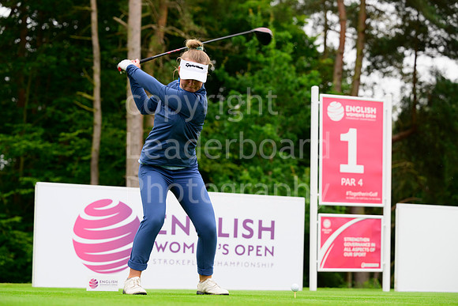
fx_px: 1069
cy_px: 153
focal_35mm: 84
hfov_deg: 24.2
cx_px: 229
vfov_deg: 16.3
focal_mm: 84
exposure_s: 1/500
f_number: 3.5
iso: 1000
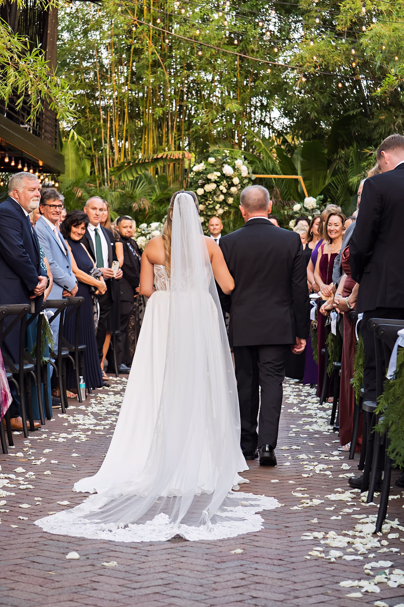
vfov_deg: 21.9
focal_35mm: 93
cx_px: 202
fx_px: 1565
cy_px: 304
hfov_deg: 14.7
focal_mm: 62
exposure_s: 1/160
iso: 1000
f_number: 4.5
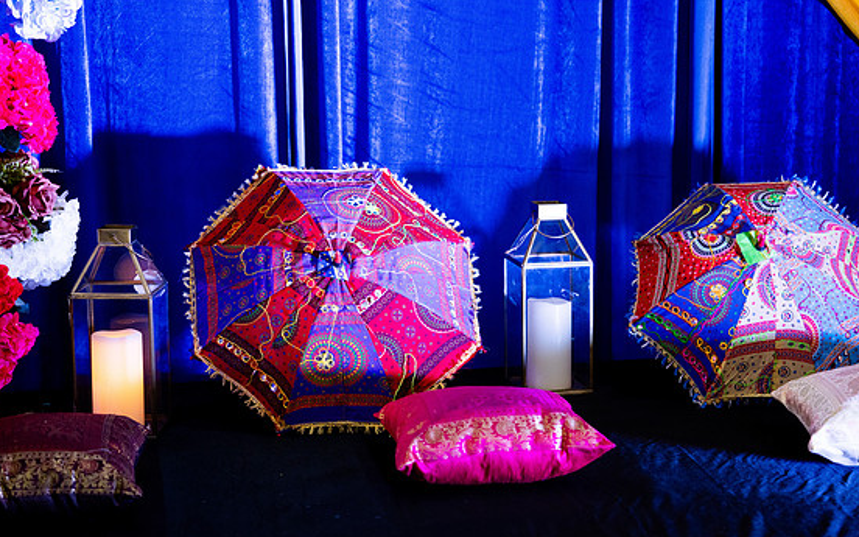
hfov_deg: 27.5
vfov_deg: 17.4
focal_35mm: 75
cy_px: 284
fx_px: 1756
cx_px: 440
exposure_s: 1/200
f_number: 2.8
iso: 2500
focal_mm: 70
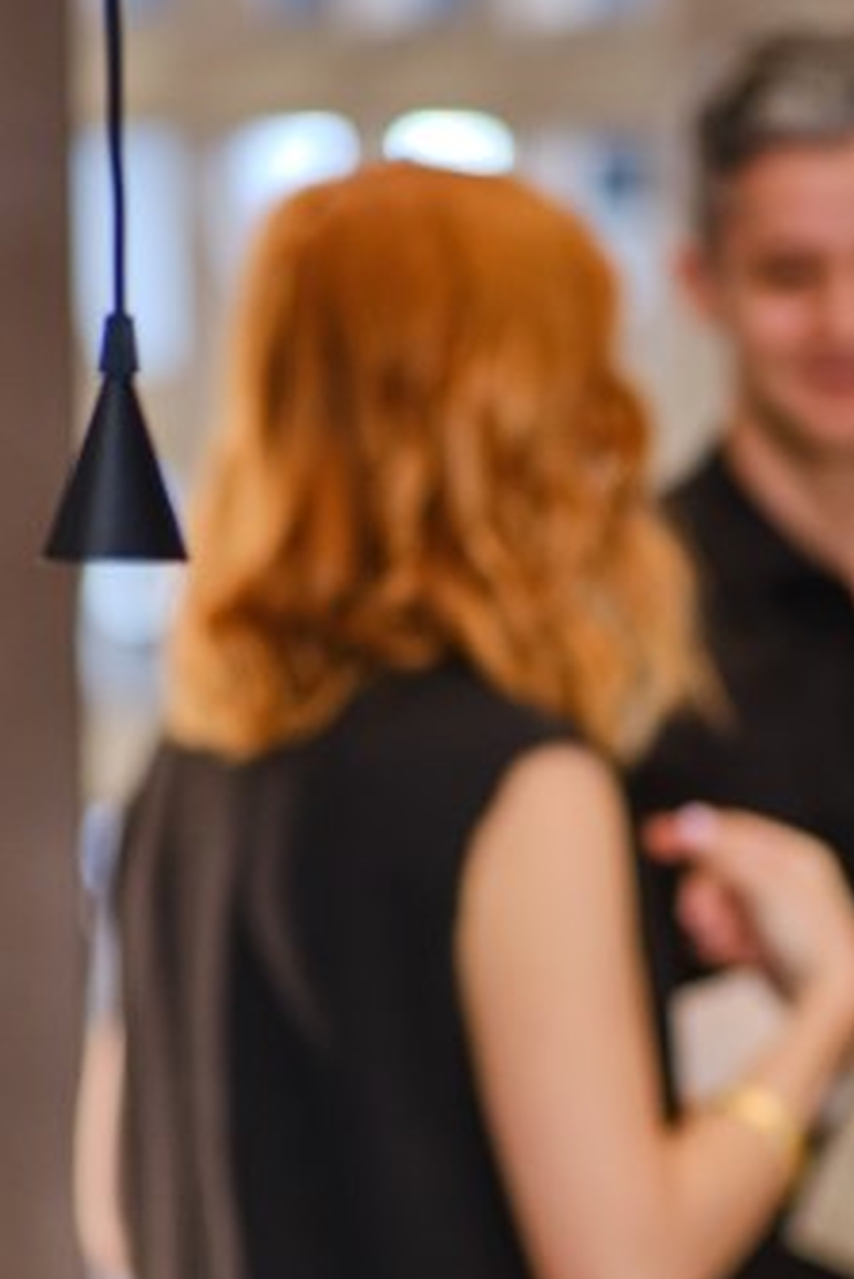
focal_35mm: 276
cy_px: 1103
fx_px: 9810
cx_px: 636
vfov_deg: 7.4
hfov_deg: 5.0
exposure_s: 1/125
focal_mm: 85
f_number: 2
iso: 500
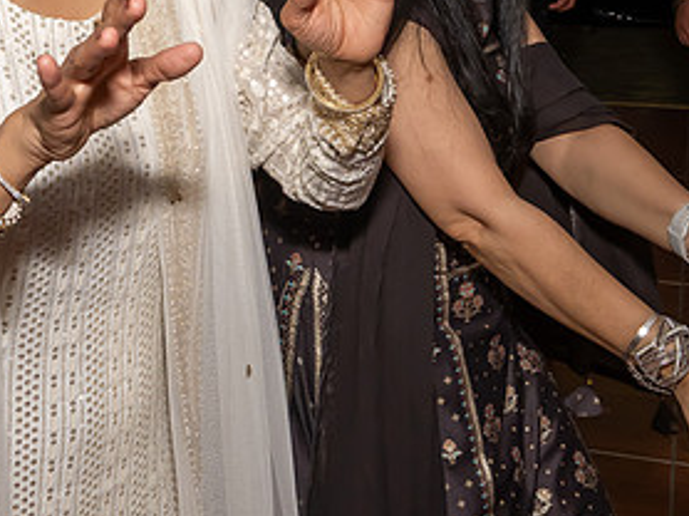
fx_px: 1372
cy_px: -11
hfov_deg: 27.6
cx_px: 139
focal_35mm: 69
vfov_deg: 20.5
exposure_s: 1/250
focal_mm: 17
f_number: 8
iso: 640
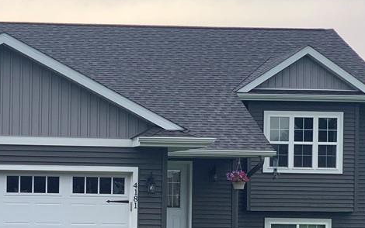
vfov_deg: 10.9
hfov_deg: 16.9
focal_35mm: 120
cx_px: -22
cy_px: 207
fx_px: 1194
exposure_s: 1/343
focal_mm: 6
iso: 16
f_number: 2.4
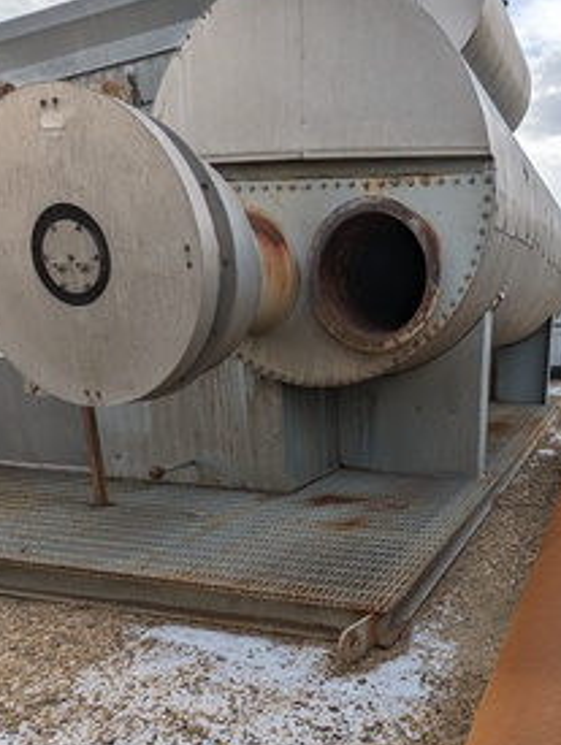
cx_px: 435
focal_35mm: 31
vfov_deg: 55.3
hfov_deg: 43.7
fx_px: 668
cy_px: 565
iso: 47
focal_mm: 2.35
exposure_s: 1/1520
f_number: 2.2
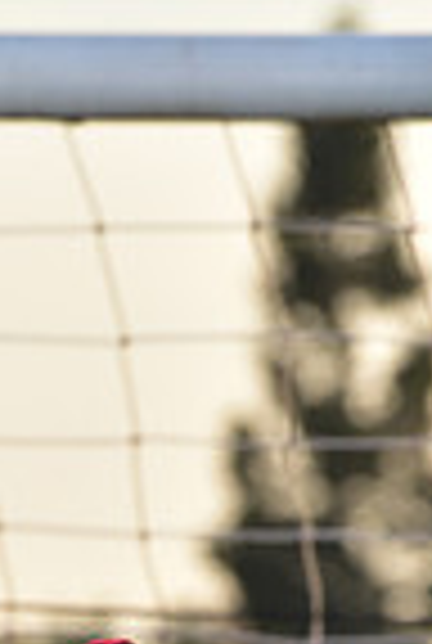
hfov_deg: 1.7
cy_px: 1090
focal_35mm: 810
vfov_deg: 2.5
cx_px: -430
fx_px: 14509
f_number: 8
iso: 400
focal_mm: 200
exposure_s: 1/250
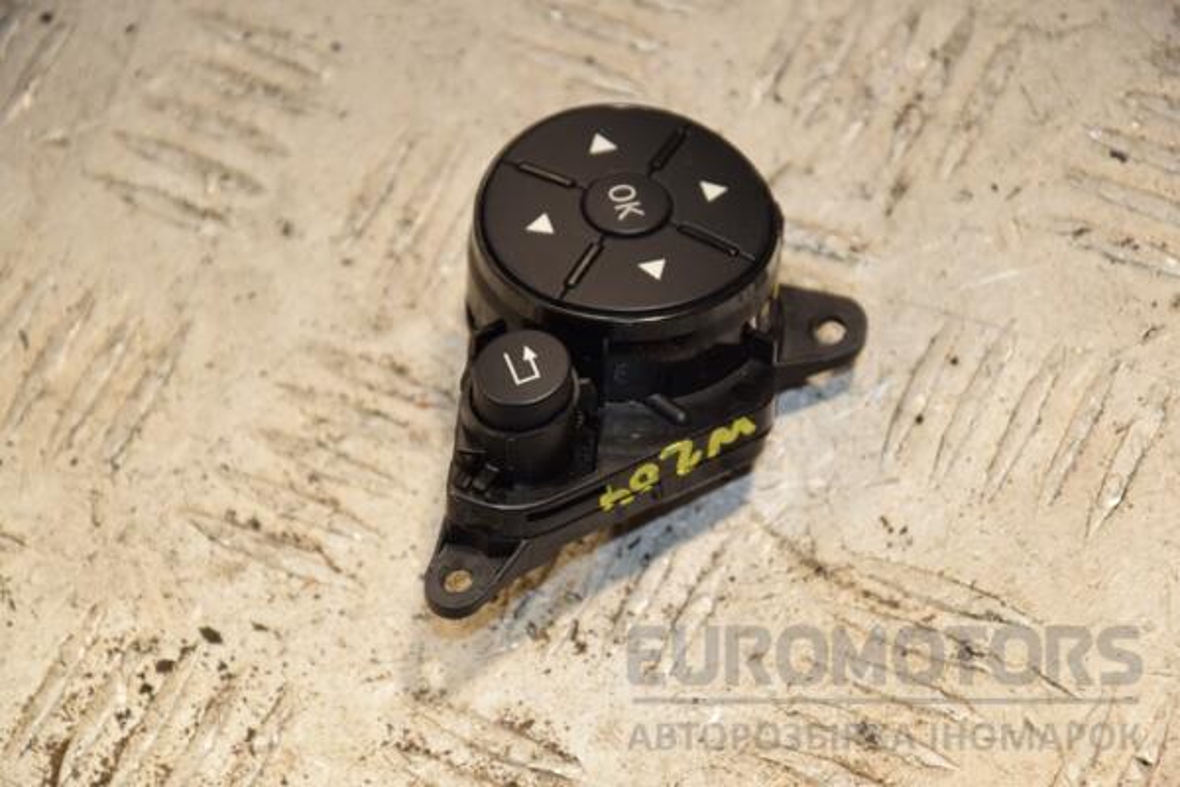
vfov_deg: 8.7
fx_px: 5162
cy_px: 394
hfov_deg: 13.0
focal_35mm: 158
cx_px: 590
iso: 800
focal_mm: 105
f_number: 7.1
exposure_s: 1/200
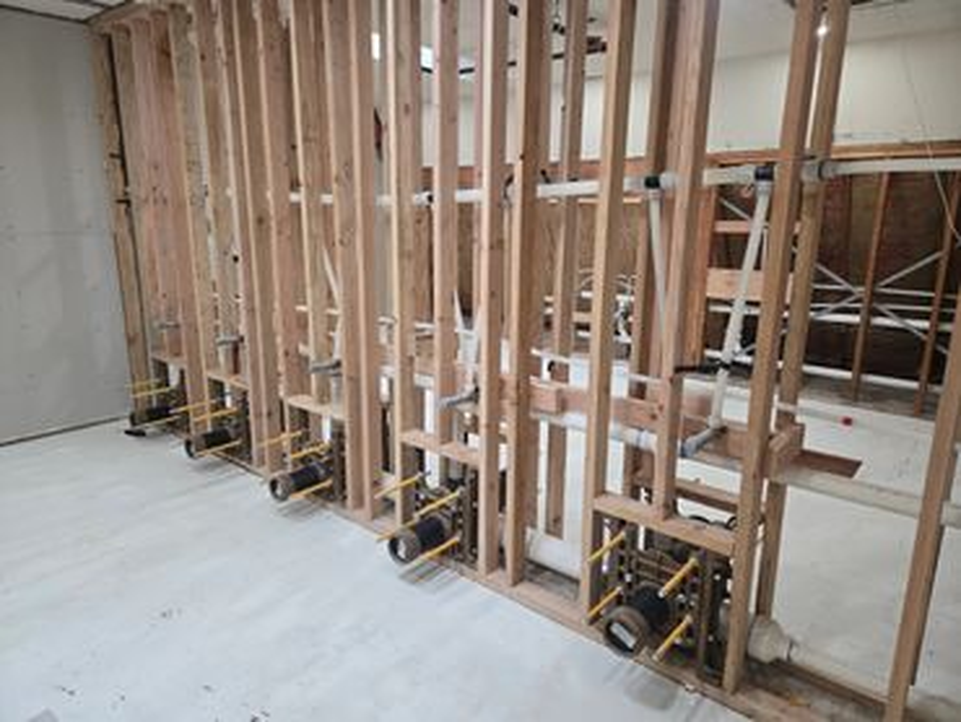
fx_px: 639
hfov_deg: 73.9
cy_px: 361
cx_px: 480
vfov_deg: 58.9
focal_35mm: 23
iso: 250
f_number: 1.8
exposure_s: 1/120
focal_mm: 5.4
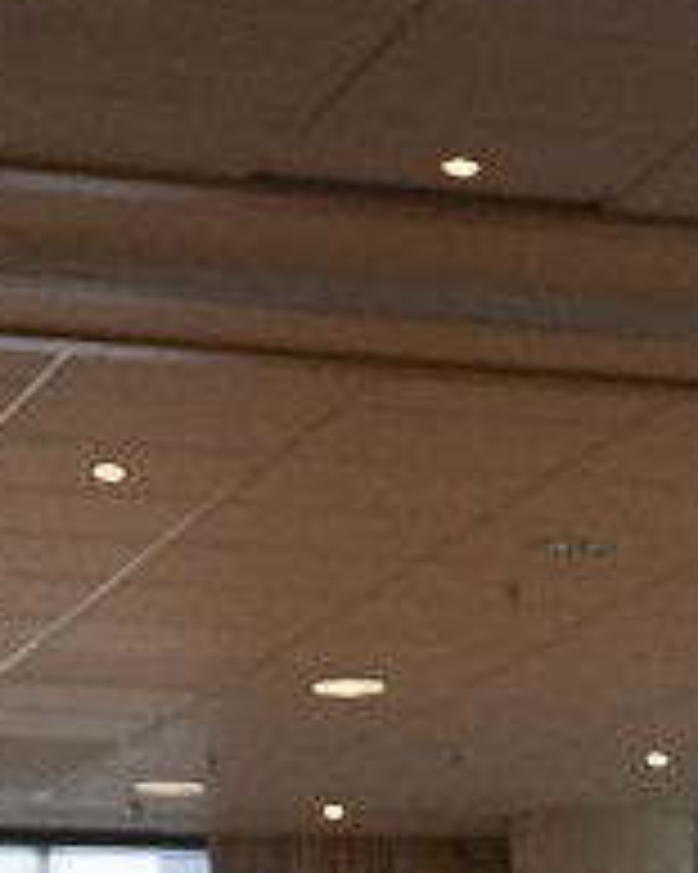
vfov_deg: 7.8
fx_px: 5711
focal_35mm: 221
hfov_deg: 6.8
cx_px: 1346
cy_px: 2484
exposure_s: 1/125
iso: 3200
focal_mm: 23
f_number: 5
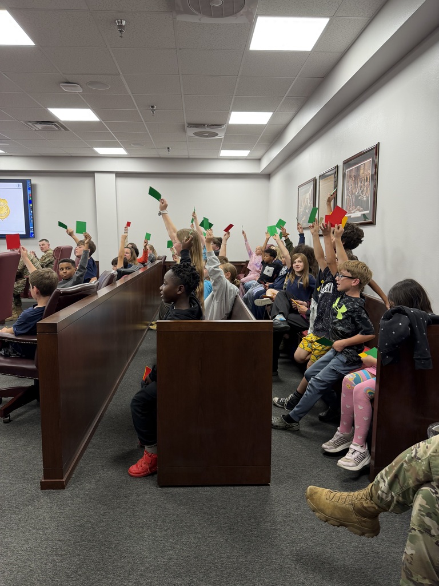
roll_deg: -0.5
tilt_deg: -6.9
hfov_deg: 56.8
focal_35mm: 24
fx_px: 406
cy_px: 293
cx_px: 220
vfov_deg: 71.6
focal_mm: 6.76
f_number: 1.78
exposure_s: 1/60
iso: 125
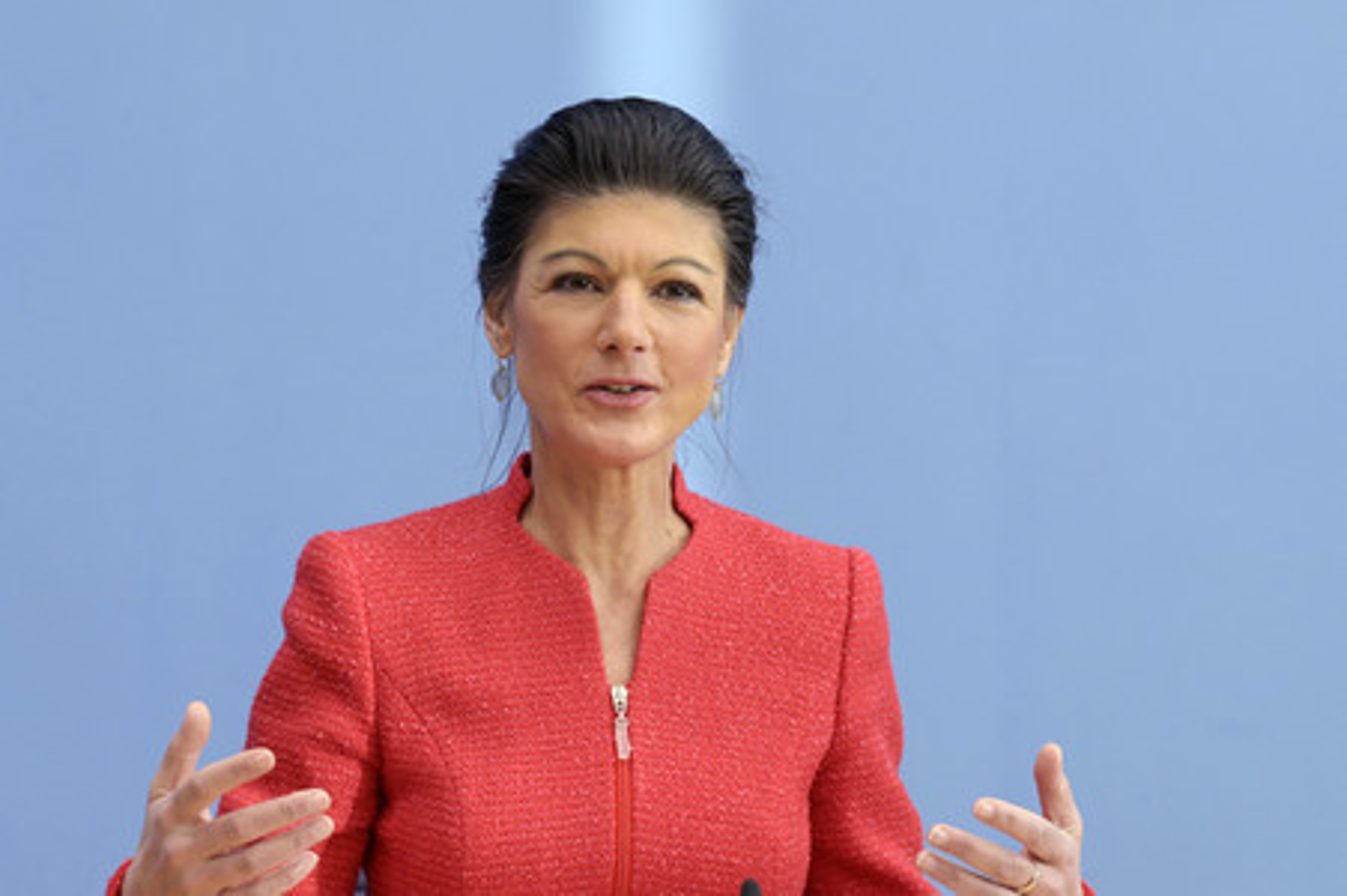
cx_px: 674
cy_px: 448
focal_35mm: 102
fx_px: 3814
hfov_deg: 20.0
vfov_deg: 13.4
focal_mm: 102
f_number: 6.3
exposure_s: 1/640
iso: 3200
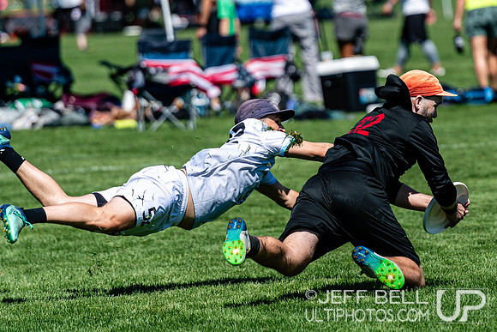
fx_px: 6163
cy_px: 96
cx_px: 367
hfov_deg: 4.6
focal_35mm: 446
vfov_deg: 3.1
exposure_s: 1/2500
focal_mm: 200
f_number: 3.2
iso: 125
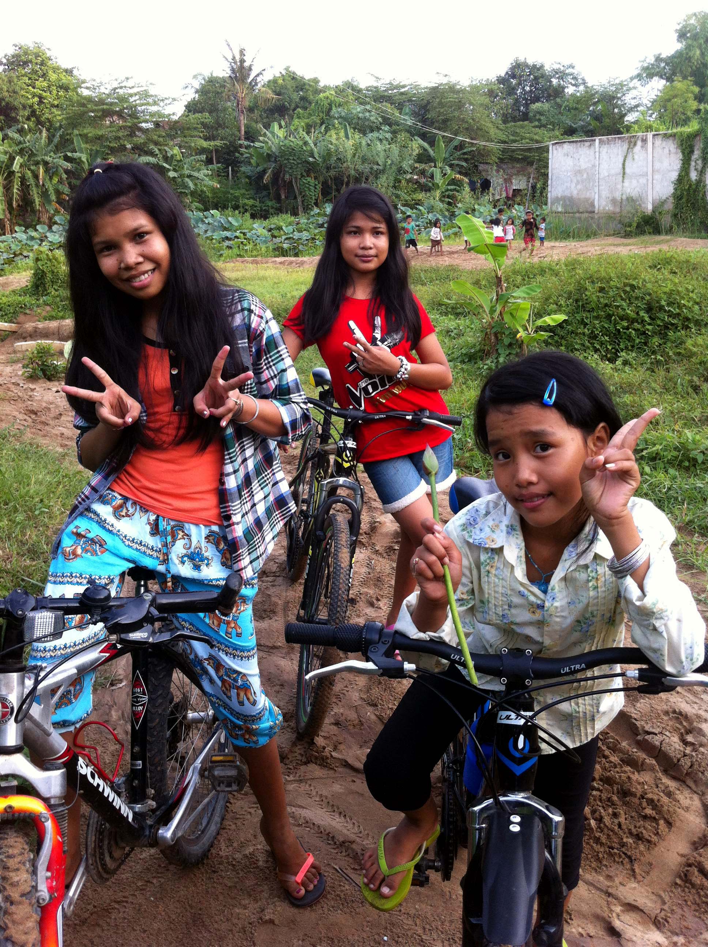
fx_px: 957
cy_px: 474
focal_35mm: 35
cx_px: 354
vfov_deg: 52.7
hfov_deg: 40.6
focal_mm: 3.85
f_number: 2.8
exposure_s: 1/120
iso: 80
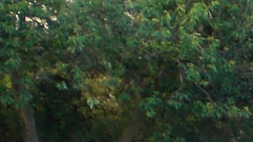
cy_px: 423
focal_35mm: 254
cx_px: 570
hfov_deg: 8.0
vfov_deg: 4.6
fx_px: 1704
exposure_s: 1/100
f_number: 3.1
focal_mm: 6.3
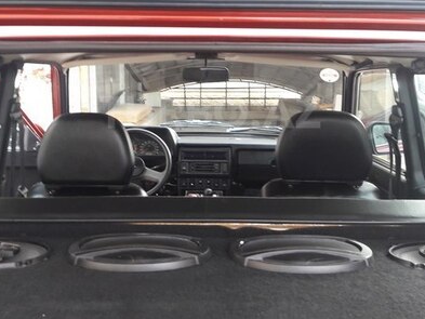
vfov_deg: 30.7
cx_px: 210
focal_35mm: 47
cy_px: 112
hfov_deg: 40.4
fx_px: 577
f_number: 1.9
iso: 40
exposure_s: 1/33
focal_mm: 3.7
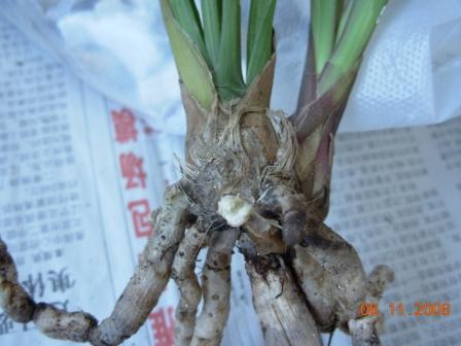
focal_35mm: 38
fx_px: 506
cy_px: 173
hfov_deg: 49.0
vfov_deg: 37.7
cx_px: 230
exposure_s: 1/15.5
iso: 50
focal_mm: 6.3
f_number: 2.9
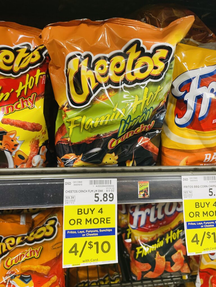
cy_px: 144
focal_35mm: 26
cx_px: 108
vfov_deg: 67.3
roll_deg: -4.5
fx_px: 216
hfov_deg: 53.1
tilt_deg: -24.2
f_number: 1.6
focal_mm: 4.2
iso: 125
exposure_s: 1/60
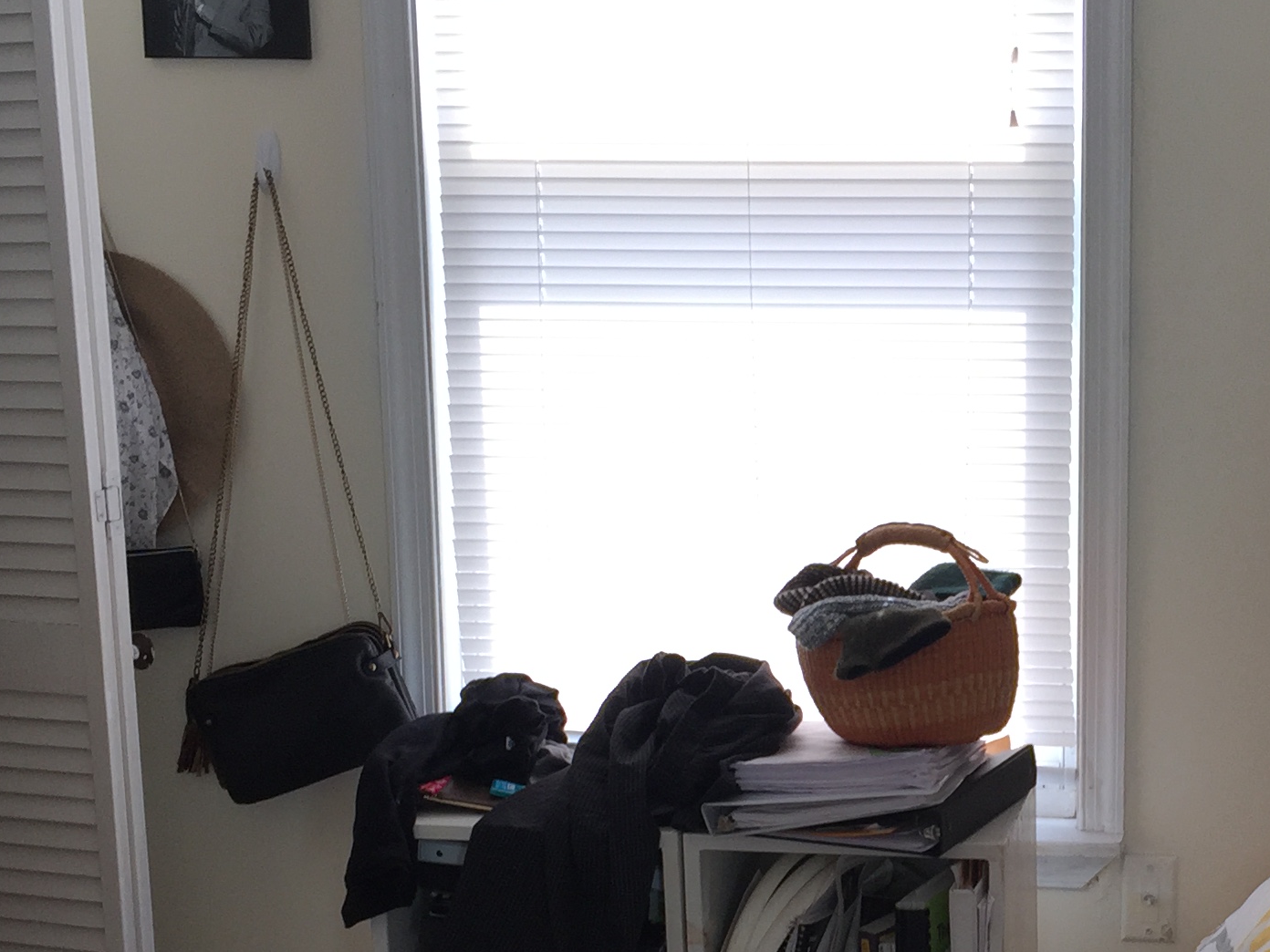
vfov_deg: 21.3
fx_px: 2495
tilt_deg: -11.5
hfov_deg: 27.9
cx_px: 1045
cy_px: 771
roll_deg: -0.8
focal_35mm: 68
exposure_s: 1/120
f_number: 2.2
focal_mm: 4.15
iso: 32
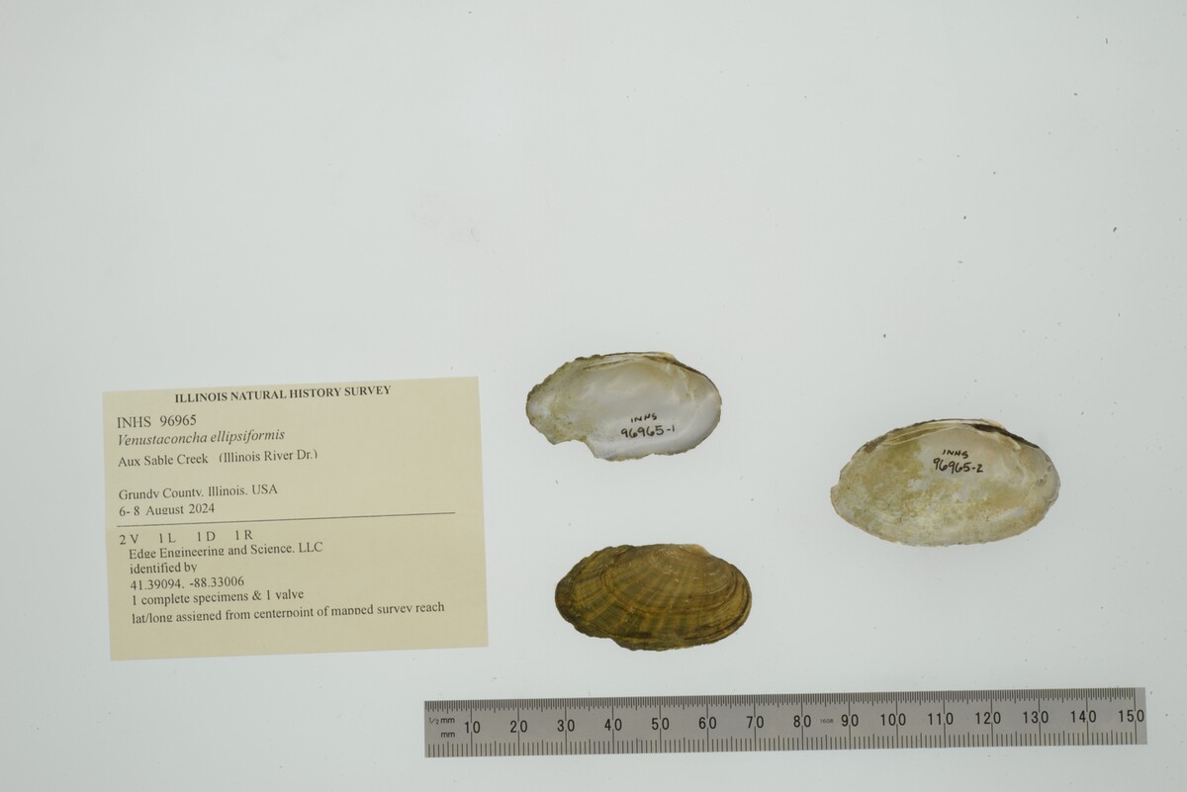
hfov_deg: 33.4
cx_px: 594
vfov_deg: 22.6
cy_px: 396
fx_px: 1979
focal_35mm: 60
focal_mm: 60
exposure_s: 1/13
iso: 100
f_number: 32
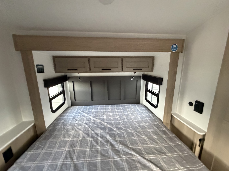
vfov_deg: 85.7
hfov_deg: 102.1
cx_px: 114
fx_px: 93
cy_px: 86
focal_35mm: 14
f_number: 2.2
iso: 800
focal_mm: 2.22
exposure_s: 1/60
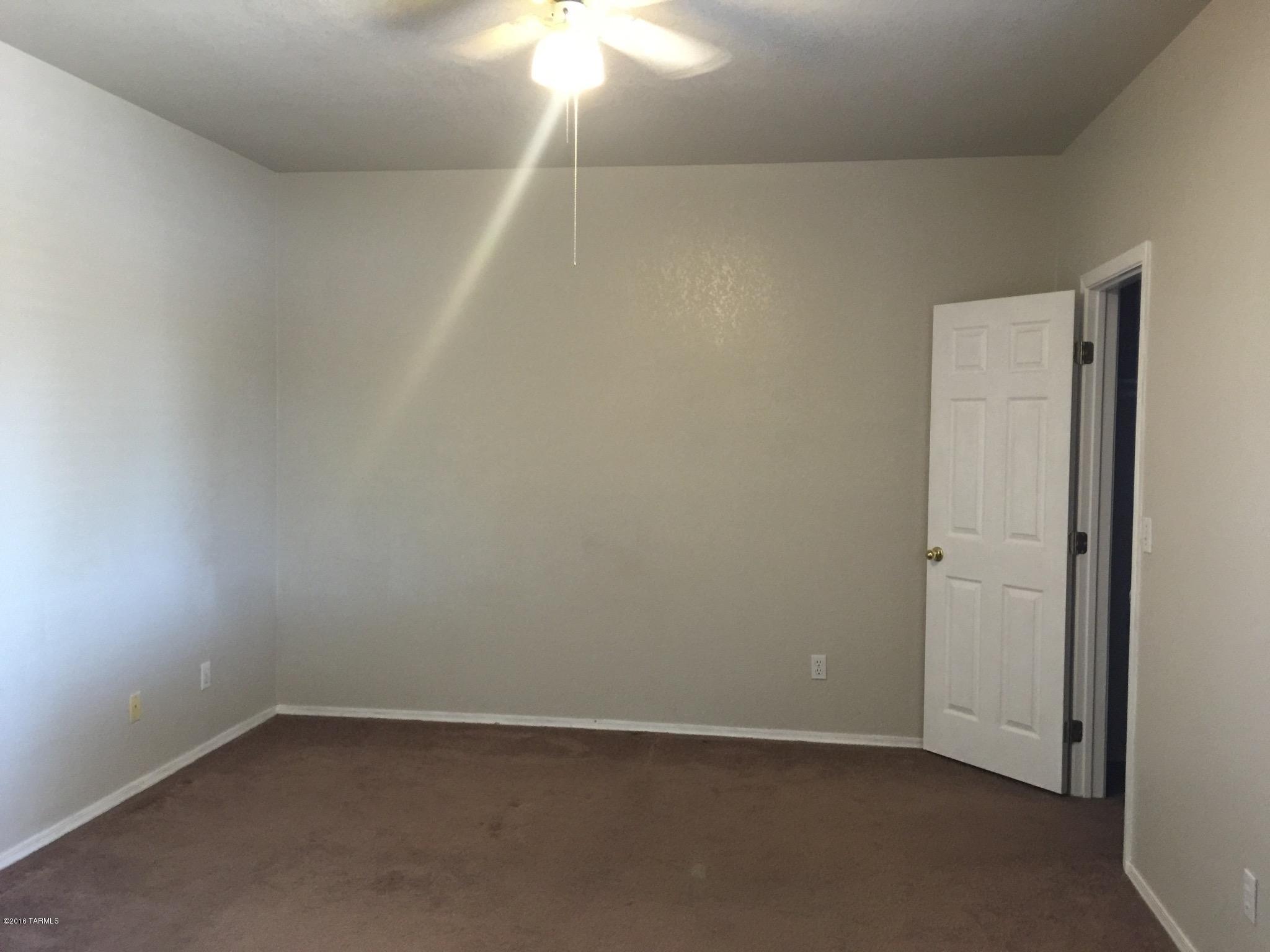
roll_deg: -0.8
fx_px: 1064
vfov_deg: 48.2
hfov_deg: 61.7
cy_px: 476
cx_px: 635
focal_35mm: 29
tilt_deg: -2.0
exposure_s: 1/10
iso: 125
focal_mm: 4.15
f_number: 2.2
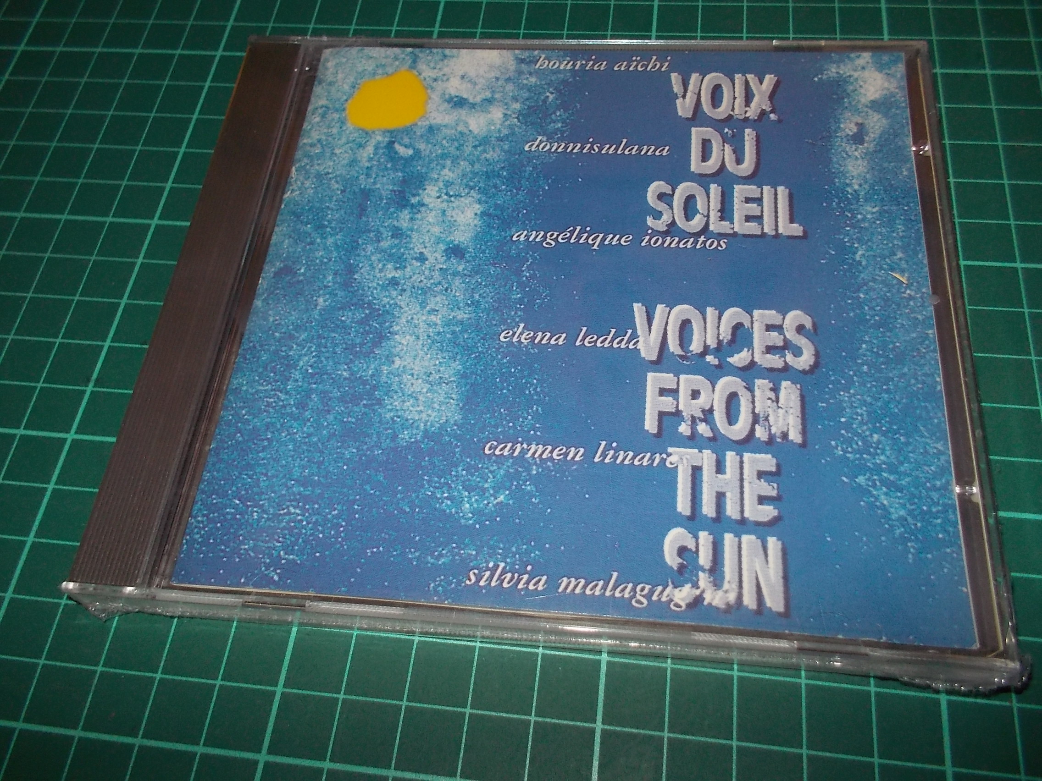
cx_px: 521
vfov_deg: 48.2
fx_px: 873
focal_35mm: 29
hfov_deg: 61.7
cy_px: 390
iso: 200
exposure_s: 1/30
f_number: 3.3
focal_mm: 4.1
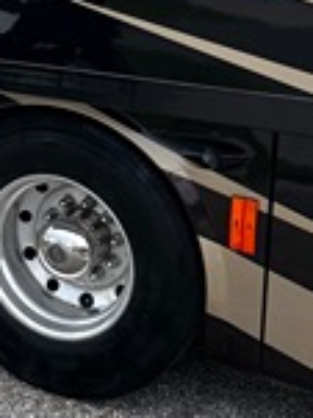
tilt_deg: -4.1
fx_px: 833
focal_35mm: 69
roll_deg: -1.4
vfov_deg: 27.1
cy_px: 33
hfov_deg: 20.1
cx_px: -55
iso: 50
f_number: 1.6
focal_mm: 5.1
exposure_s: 1/1000
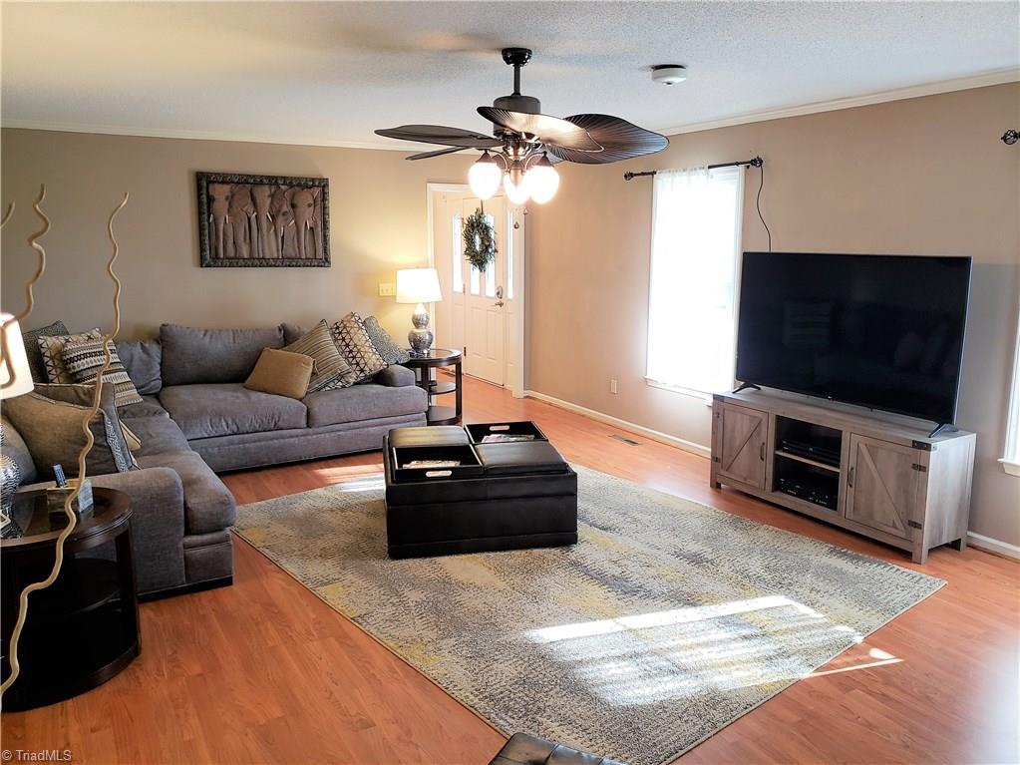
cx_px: 510
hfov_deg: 67.3
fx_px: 766
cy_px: 382
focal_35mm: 26
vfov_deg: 53.1
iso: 160
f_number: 1.5
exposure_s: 1/60
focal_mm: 4.3
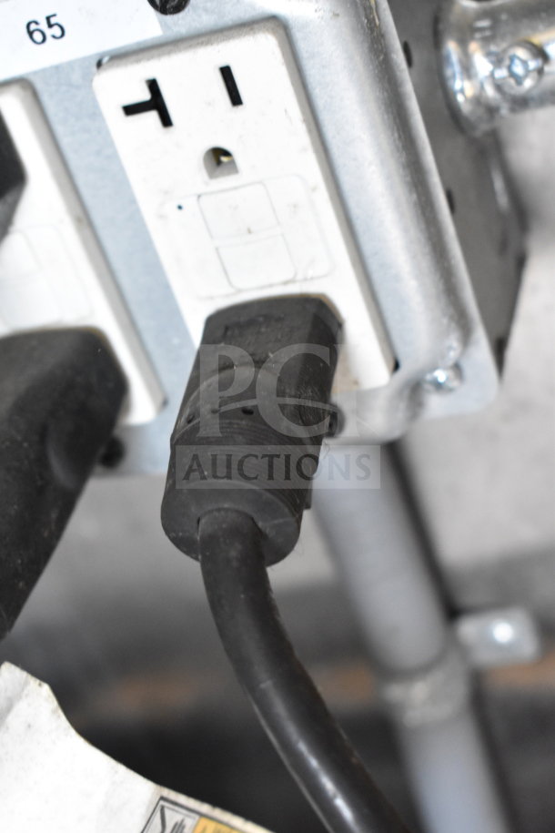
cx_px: 278
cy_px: 416
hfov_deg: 20.2
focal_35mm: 68
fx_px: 1561
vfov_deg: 29.9
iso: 3200
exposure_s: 1/80
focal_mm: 45
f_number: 5
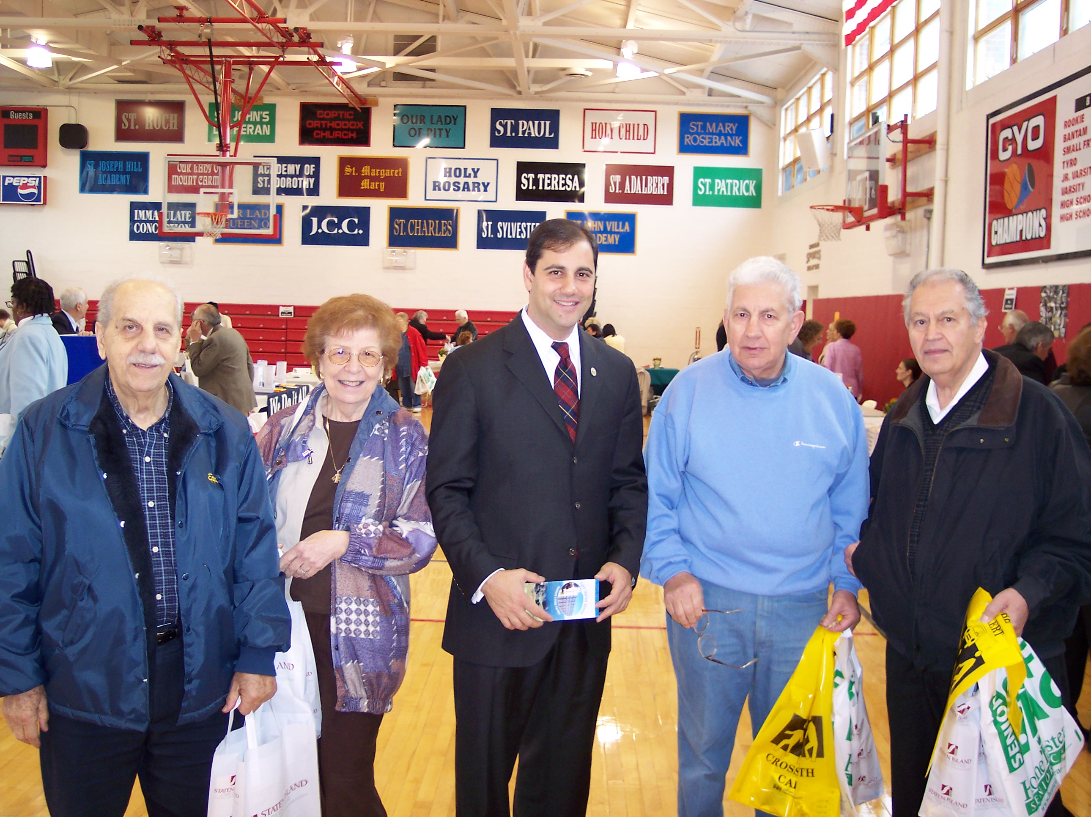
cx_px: 546
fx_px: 1197
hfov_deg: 49.0
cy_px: 408
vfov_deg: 37.7
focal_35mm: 38
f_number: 2.8
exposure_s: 1/30
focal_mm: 8
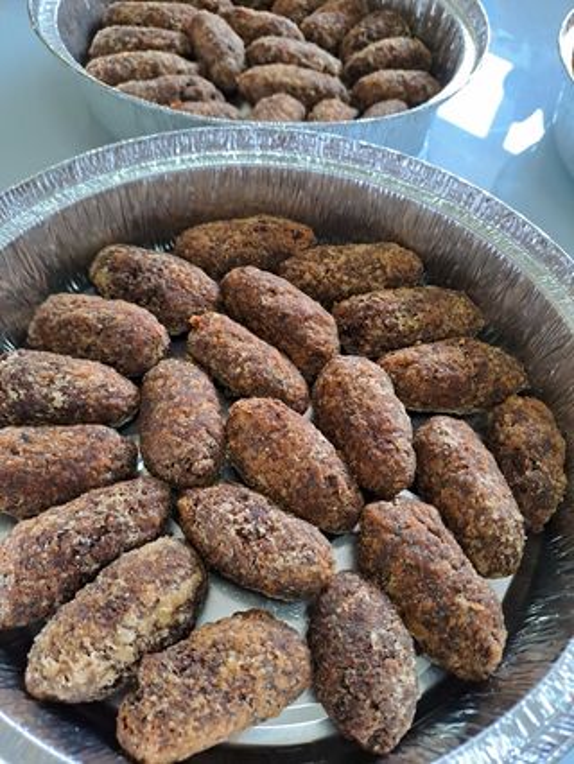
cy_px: 382
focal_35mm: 25
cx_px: 287
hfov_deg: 54.9
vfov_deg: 69.4
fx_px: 552
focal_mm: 4.65
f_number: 1.8
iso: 160
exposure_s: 1/33
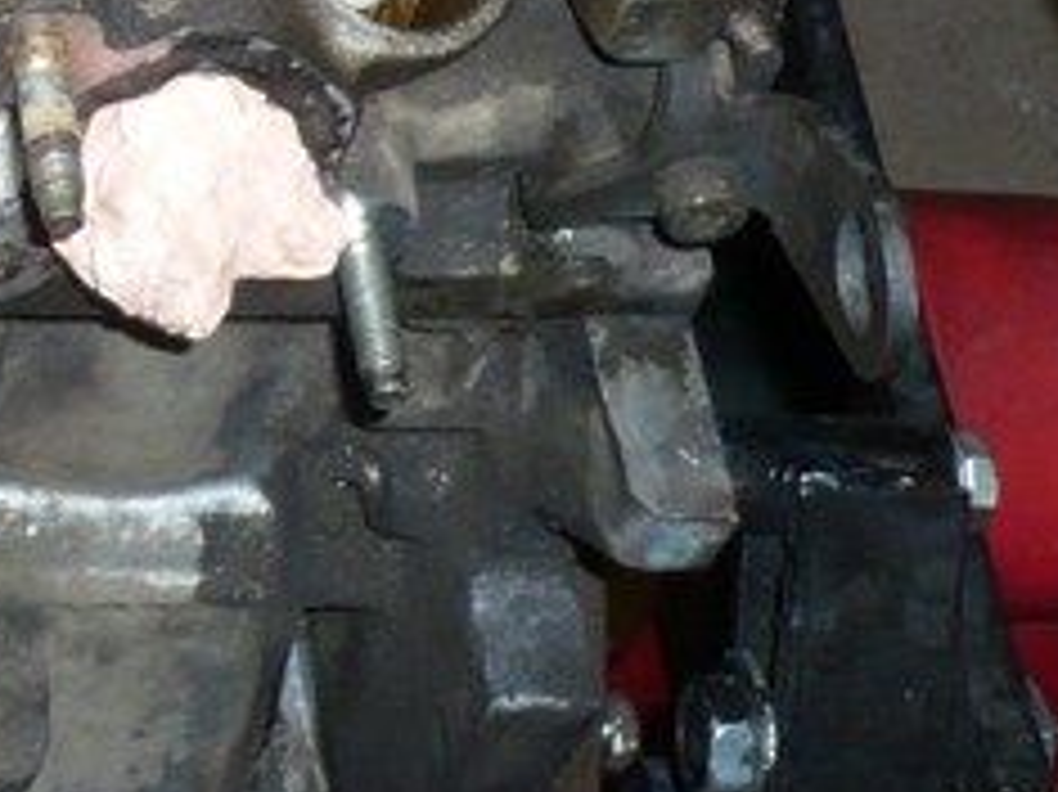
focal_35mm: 119
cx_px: -648
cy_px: -428
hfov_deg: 15.0
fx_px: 3635
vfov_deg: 11.8
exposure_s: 1/30
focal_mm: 5.8
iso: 100
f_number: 2.8
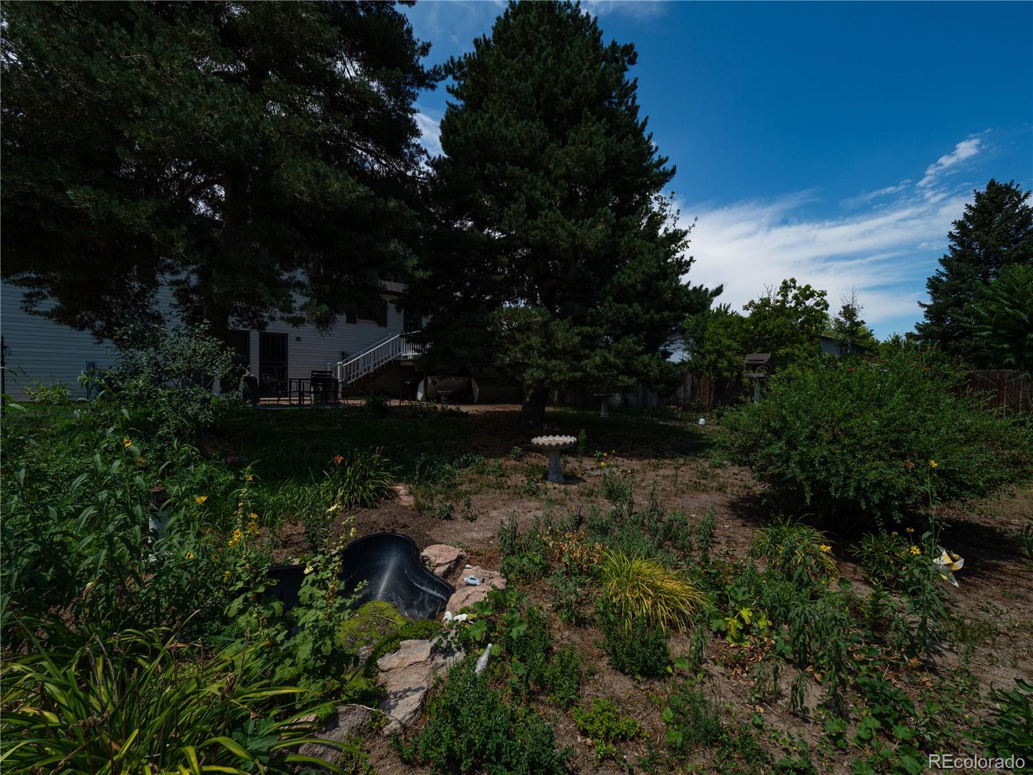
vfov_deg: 85.7
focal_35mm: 14
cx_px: 516
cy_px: 388
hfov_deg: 102.1
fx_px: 418
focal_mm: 7
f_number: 7.1
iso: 100
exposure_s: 1/400
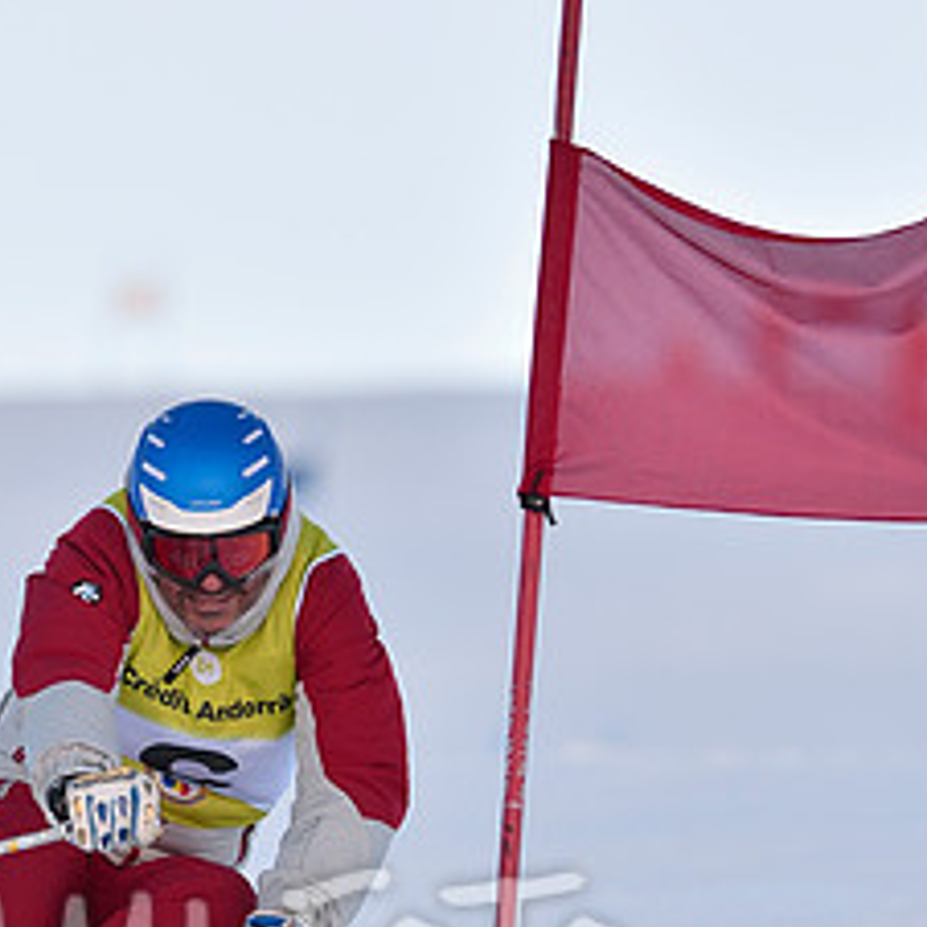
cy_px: 652
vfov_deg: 2.7
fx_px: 19815
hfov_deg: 2.7
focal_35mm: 654
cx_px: 111
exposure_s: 1/1250
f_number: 4.5
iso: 100
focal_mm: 300
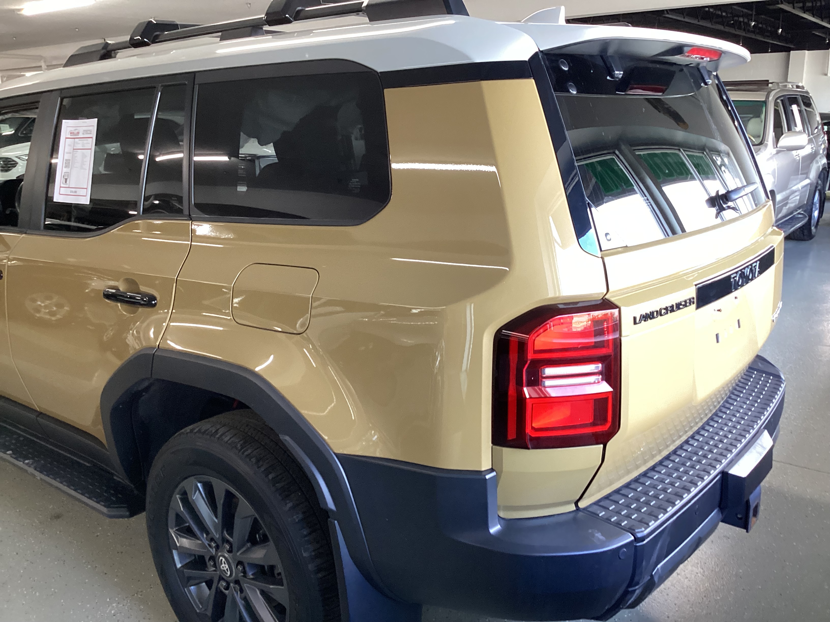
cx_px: 415
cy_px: 311
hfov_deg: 58.4
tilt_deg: -18.8
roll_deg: +1.2
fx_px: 743
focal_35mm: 31
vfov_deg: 45.4
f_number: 2.4
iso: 160
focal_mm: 3.3
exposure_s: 1/50
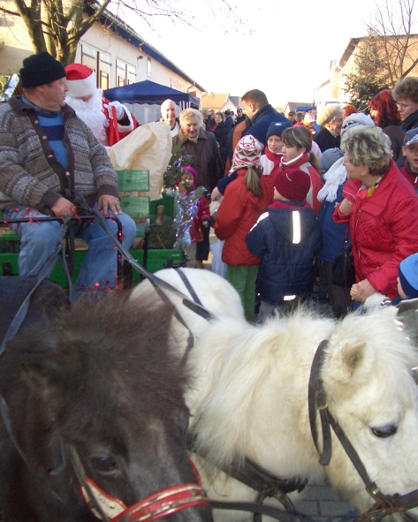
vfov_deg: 49.0
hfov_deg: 40.1
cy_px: 246
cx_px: 211
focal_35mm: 37
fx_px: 572
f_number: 2.6
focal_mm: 5.8
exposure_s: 1/400
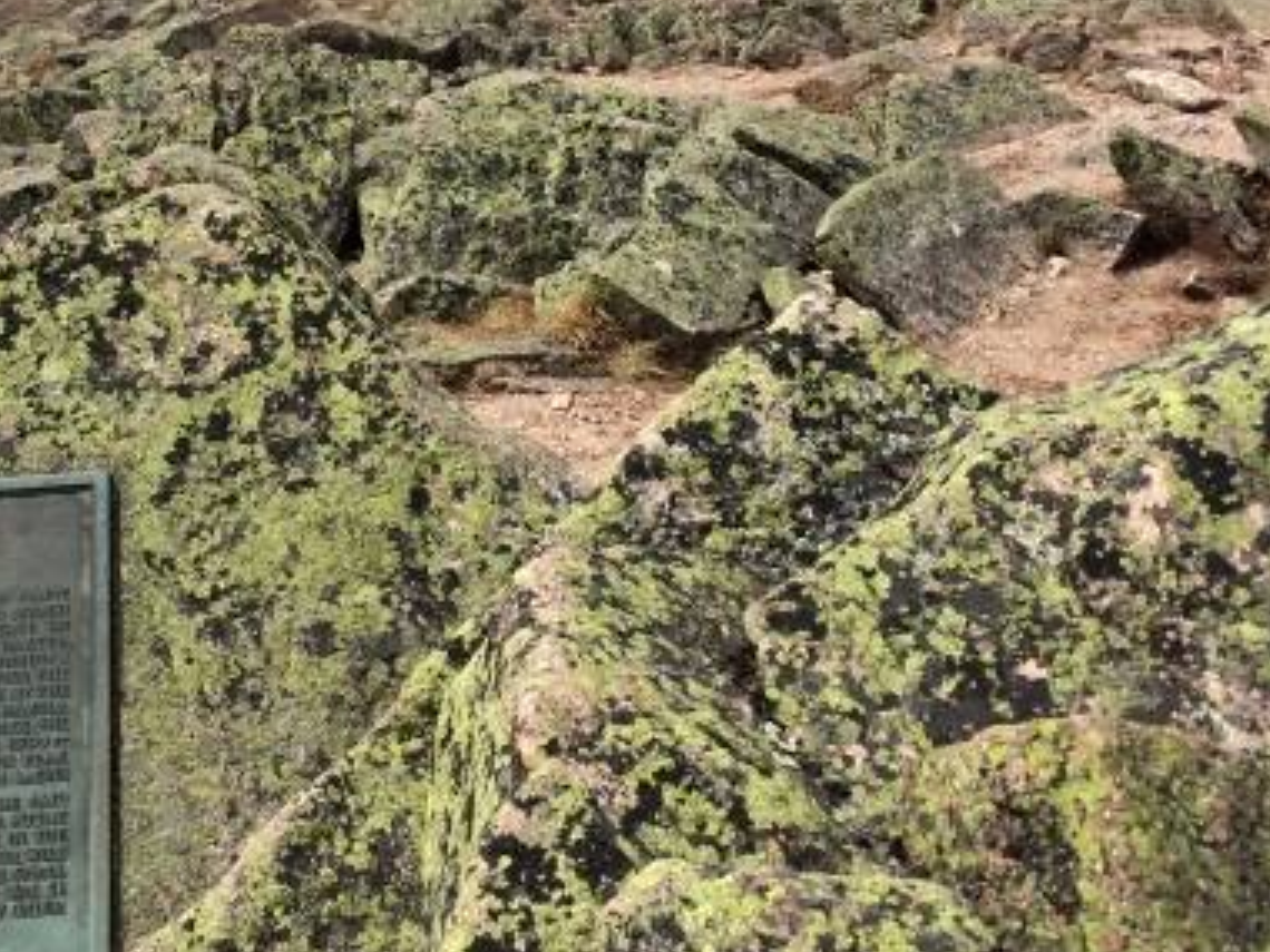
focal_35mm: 61
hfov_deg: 31.5
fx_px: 2238
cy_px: 197
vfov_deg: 23.7
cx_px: 444
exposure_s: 1/3731
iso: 32
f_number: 2.2
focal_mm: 4.15
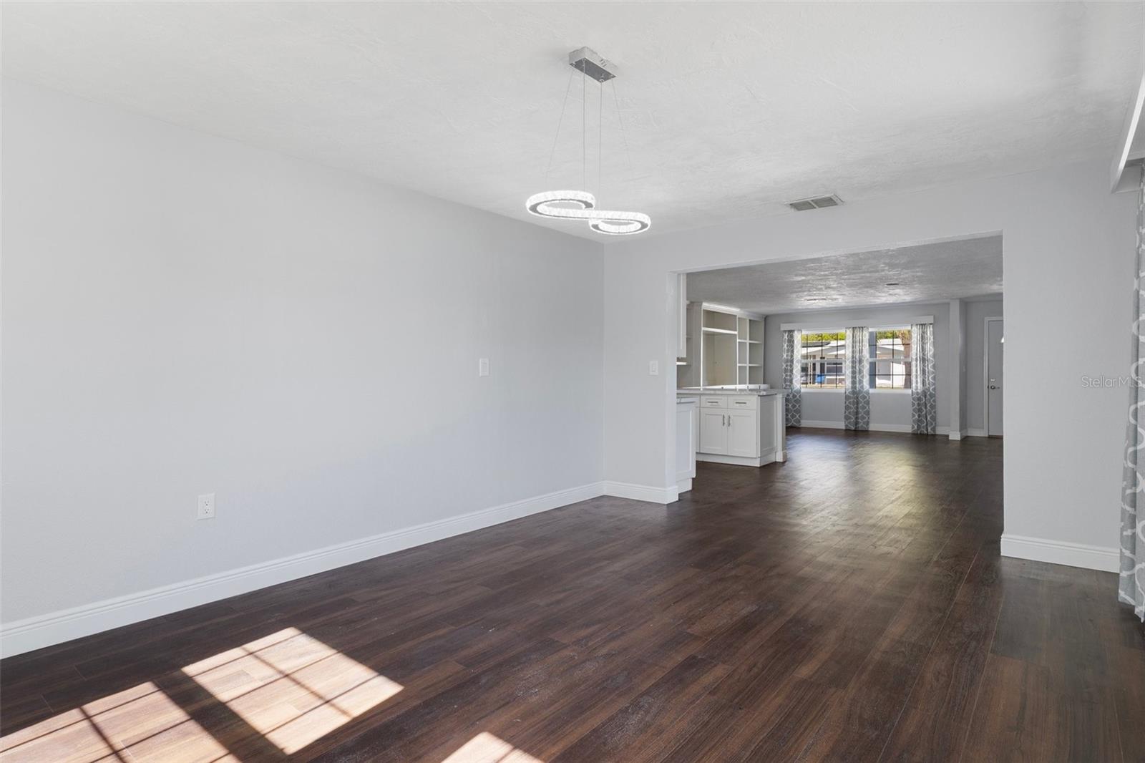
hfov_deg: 90.0
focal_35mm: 18
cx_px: 572
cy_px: 382
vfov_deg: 67.4
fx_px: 572
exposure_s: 1/3
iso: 320
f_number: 8
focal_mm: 12
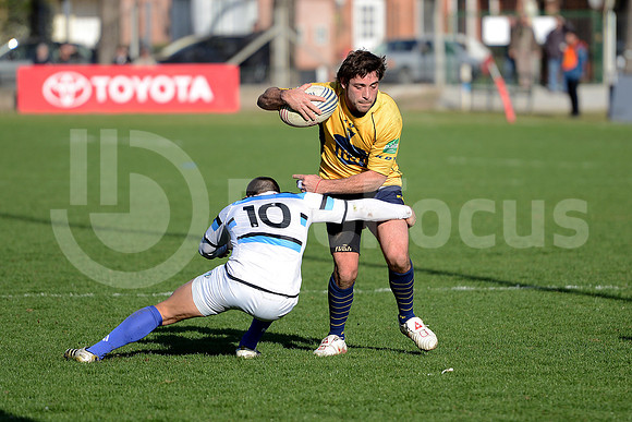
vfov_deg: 7.0
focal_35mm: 195
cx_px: 316
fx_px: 3424
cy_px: 211
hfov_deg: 10.5
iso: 250
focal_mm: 195
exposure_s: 1/2000
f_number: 2.8
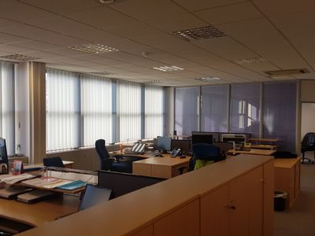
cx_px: 158
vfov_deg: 53.1
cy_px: 118
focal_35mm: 26
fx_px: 237
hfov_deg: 67.3
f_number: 1.7
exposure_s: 1/198
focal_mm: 4.2
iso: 40
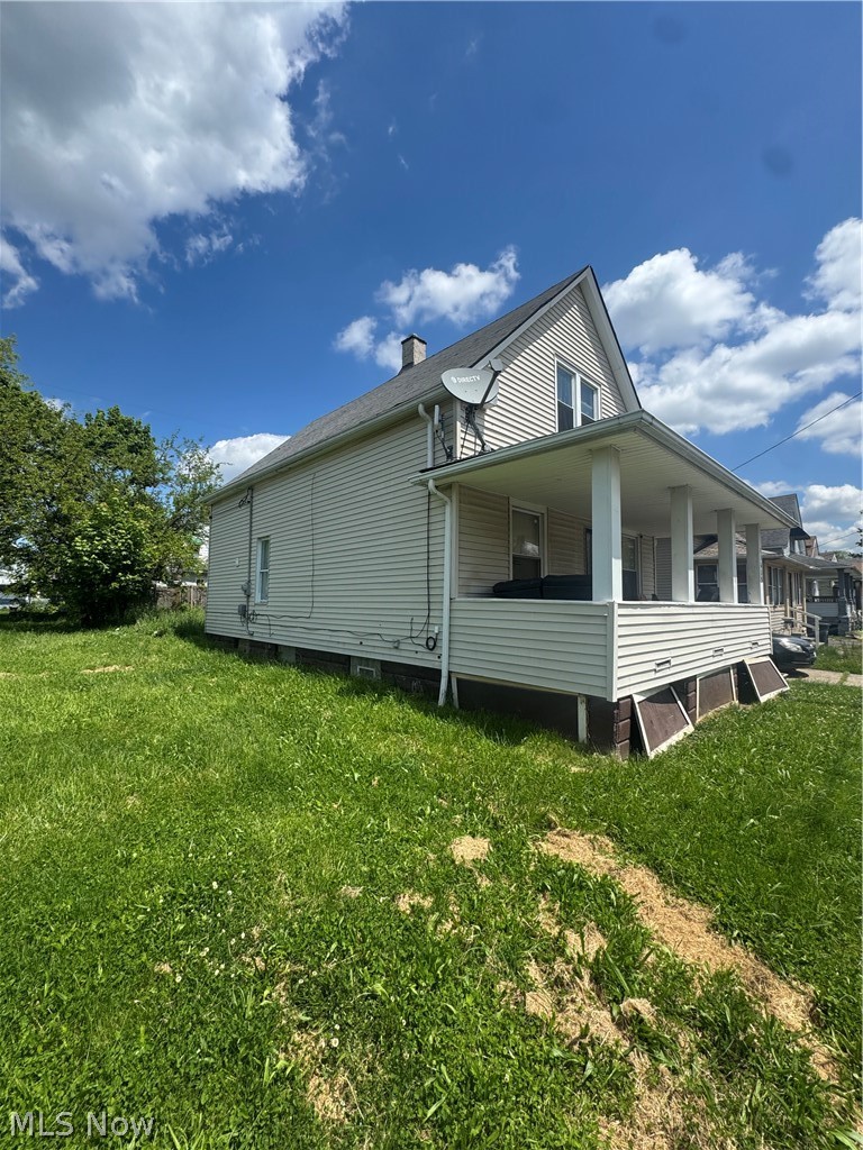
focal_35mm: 14
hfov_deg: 85.7
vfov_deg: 102.1
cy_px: 575
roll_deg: -0.2
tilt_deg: +3.7
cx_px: 432
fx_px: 465
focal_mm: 2.22
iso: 50
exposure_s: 1/1637
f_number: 2.2
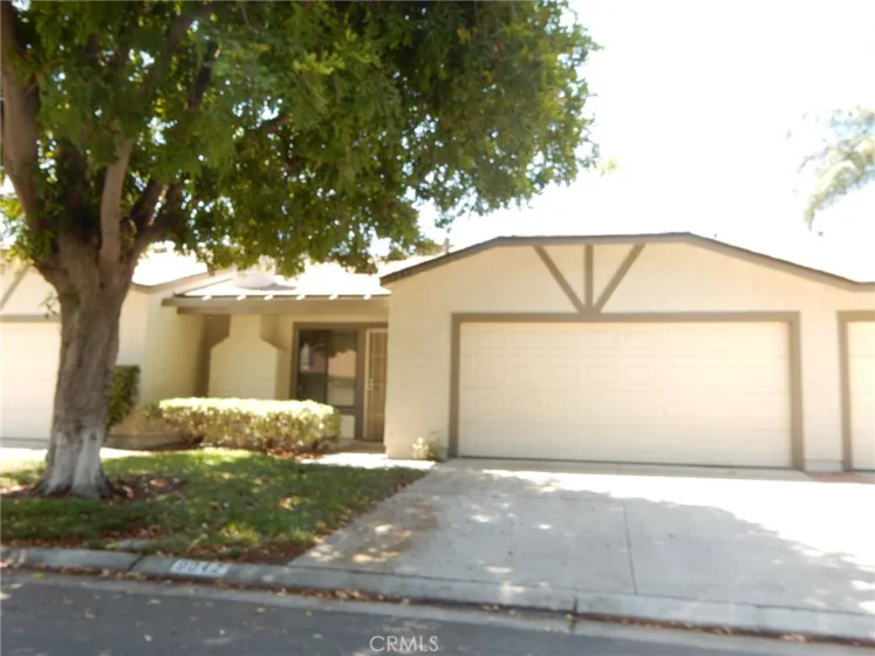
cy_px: 328
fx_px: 758
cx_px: 438
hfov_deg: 60.0
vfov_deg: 46.8
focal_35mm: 30
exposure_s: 1/250
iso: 250
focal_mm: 5.4
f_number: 4
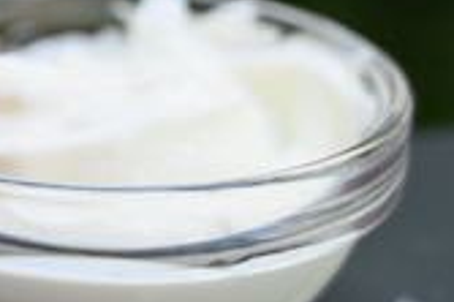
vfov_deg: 8.4
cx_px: -313
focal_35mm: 161
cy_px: -65
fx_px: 2028
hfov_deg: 11.9
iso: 320
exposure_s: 1/250
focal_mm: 42
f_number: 4
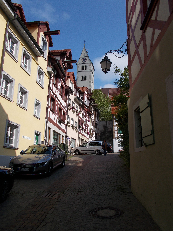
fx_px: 200
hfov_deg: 46.8
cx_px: 86
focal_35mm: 30
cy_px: 116
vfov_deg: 60.0
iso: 80
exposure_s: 1/200
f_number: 8.6
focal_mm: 5.3
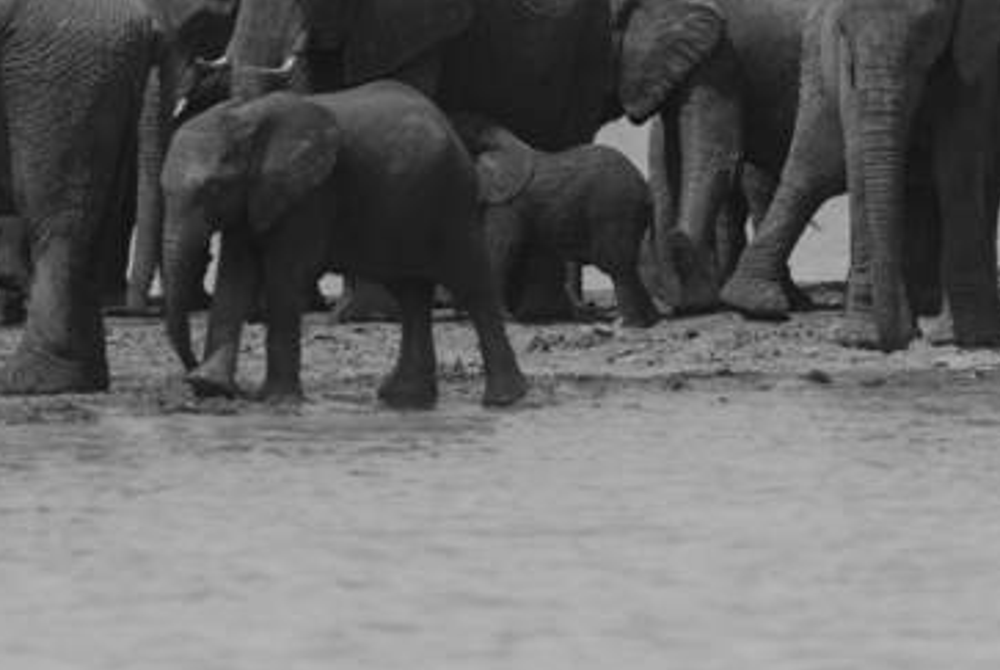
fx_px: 15296
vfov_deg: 2.5
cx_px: 610
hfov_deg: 3.7
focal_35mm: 550
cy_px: -98
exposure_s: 1/8000
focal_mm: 200
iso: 100
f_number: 2
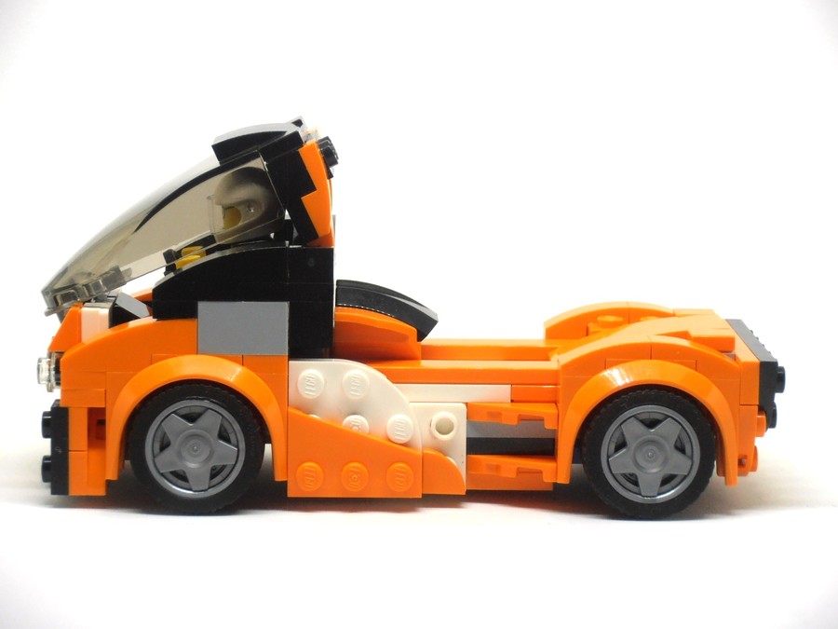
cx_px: 419
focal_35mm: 138
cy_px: 314
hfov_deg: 14.3
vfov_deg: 10.7
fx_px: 3341
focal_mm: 24.39
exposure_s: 1/30
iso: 125
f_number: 5.8
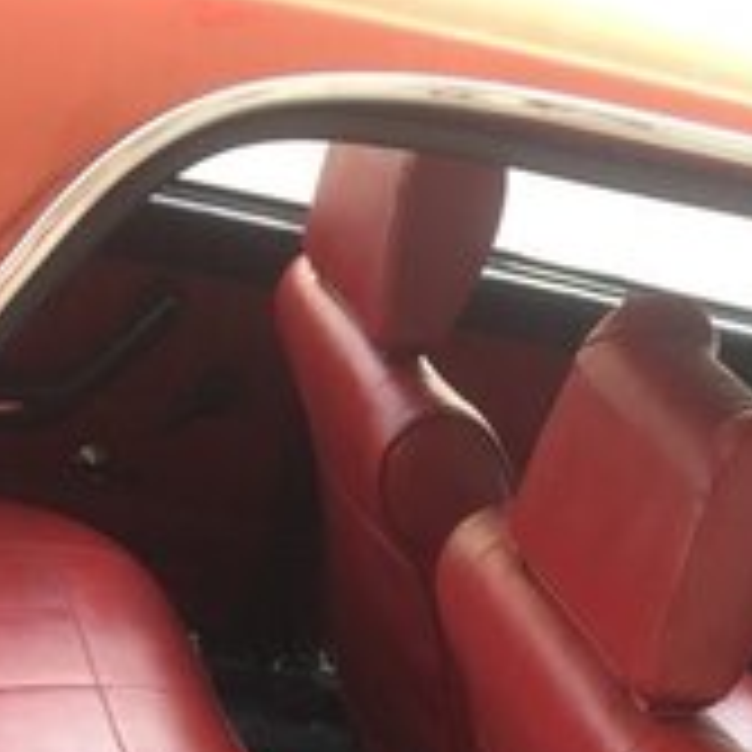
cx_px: 356
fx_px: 1868
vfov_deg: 20.6
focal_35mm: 76
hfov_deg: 22.8
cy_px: 1000
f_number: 2.2
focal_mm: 4.15
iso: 32
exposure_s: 1/50
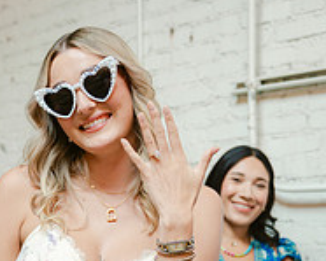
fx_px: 763
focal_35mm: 79
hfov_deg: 24.0
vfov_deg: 18.9
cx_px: 103
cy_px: 261
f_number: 2.8
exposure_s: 1/250
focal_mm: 34.8
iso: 1250
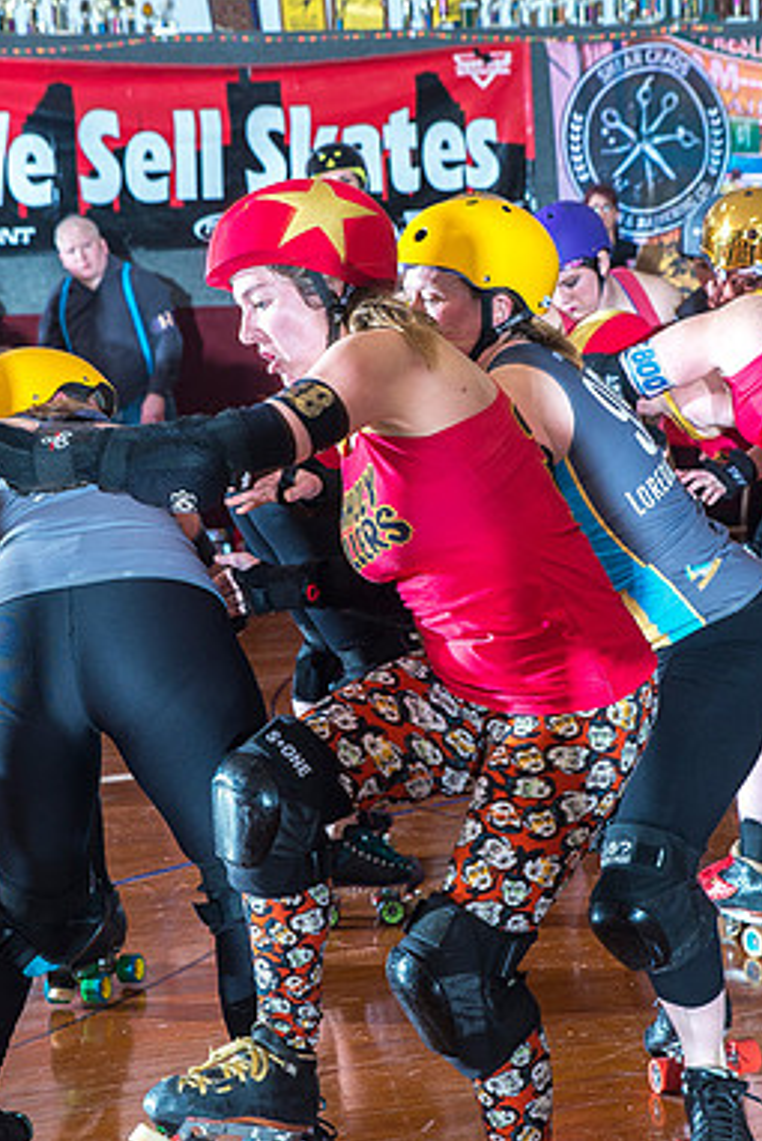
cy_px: 569
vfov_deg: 23.1
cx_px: 380
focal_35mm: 88
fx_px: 2791
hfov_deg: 15.5
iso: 800
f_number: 5.6
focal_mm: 58
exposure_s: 1/160
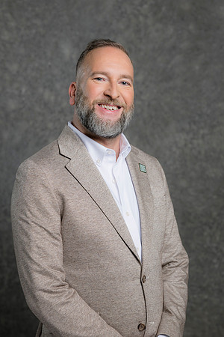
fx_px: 793
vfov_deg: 23.9
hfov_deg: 16.1
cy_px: 168
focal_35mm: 85
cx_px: 112
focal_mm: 85
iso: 125
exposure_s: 1/200
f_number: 5
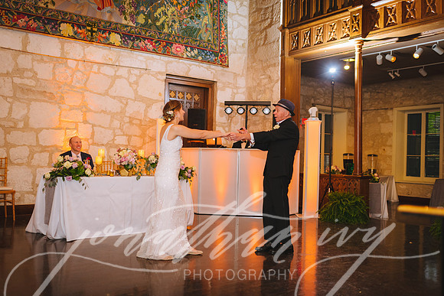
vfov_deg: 37.9
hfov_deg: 54.4
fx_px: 432
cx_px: 222
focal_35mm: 35
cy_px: 148
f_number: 2
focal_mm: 35
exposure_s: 1/200
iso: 1000
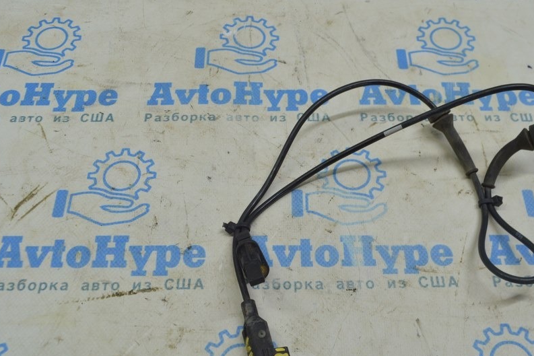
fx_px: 603
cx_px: 270
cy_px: 206
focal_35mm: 41
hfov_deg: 47.8
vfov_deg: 32.9
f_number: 7.1
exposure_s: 1/40
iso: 400
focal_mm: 21
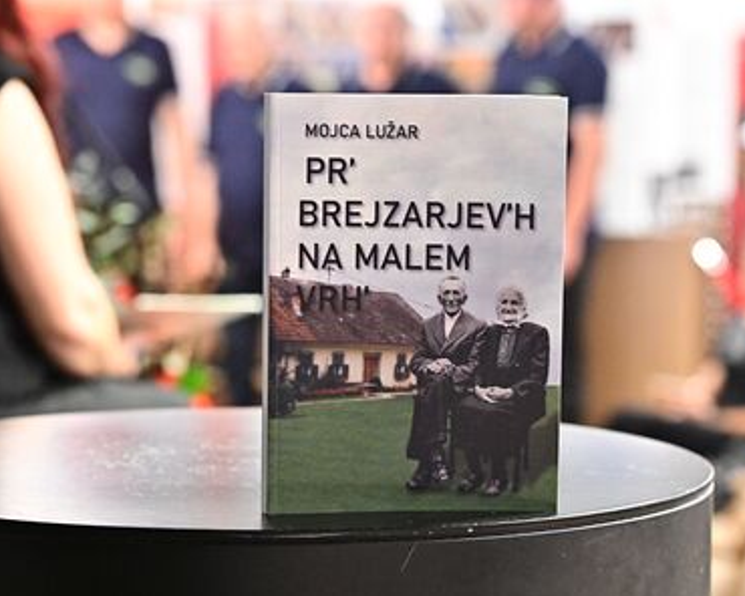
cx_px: 447
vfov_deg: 11.3
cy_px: 298
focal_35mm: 137
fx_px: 3021
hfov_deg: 14.1
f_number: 6.3
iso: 8000
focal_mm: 120
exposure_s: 1/50
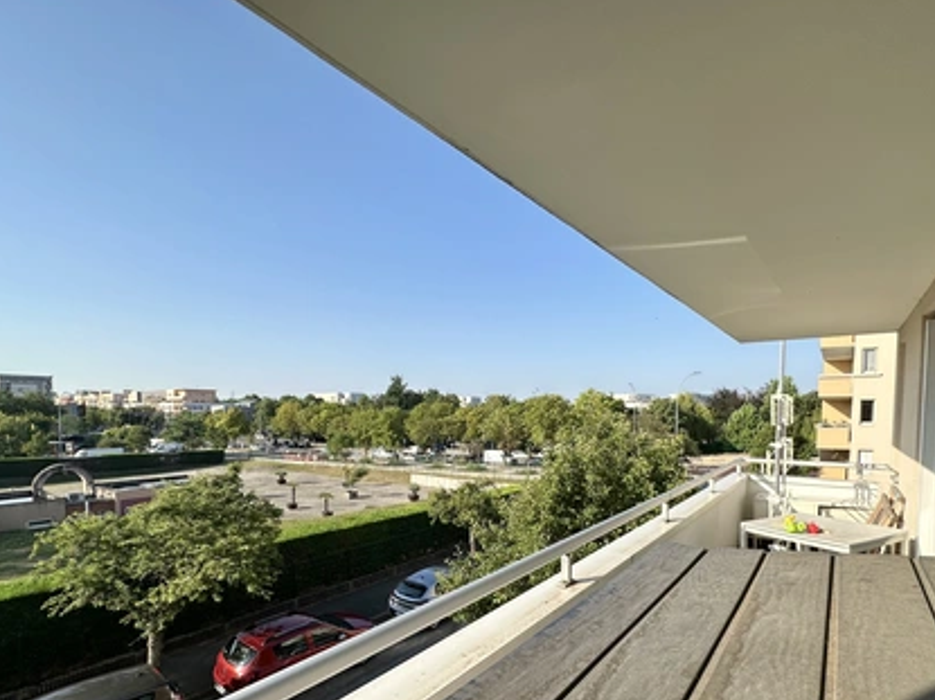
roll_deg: -0.5
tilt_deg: -2.5
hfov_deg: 87.6
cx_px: 504
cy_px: 439
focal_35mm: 18
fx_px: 486
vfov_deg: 70.4
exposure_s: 1/1689
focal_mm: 2.22
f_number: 2.2
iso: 50
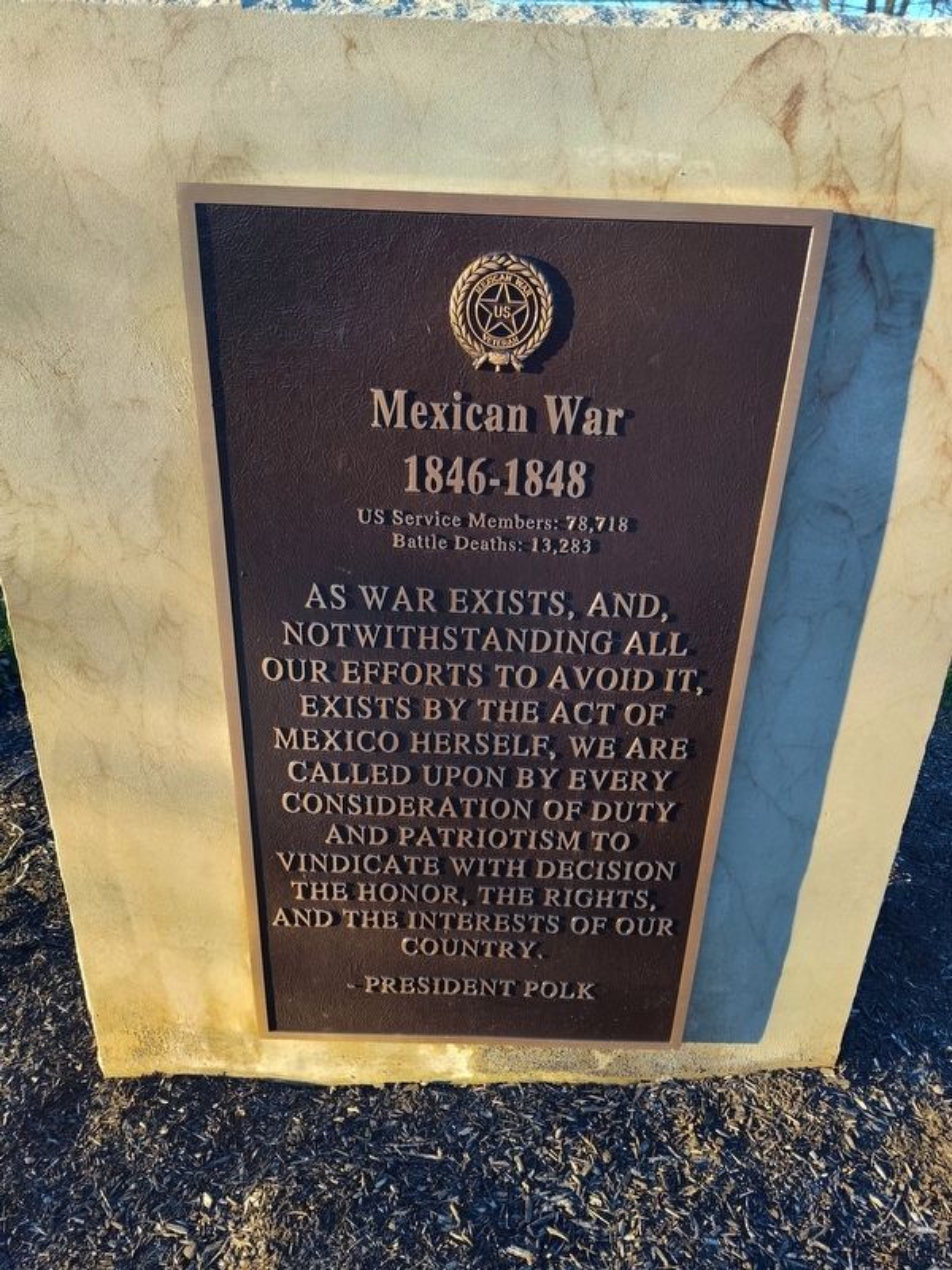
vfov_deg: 73.9
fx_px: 843
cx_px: 476
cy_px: 635
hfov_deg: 58.9
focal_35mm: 23
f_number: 1.8
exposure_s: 1/120
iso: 109
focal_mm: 5.56
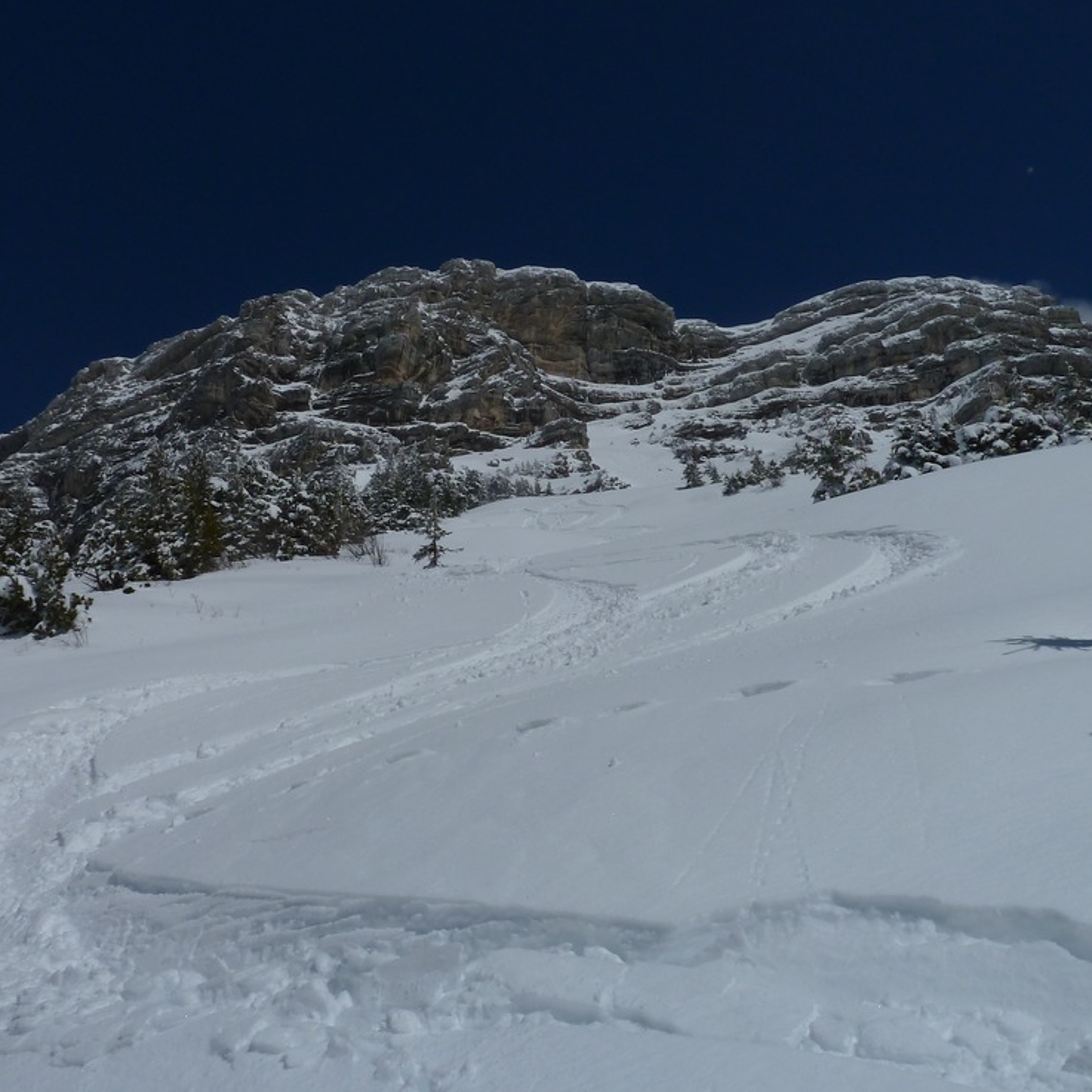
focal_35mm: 30
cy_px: 550
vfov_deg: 54.0
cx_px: 526
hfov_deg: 54.0
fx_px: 1071
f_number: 6.3
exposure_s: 1/2000
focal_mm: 4.1
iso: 80
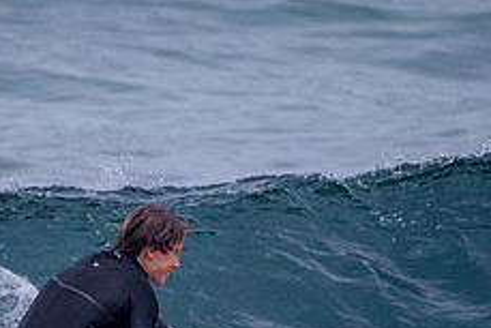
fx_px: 21221
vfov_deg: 0.9
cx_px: 151
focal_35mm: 1555
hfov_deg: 1.3
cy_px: 407
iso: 160
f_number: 5.6
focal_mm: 500
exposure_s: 1/2000
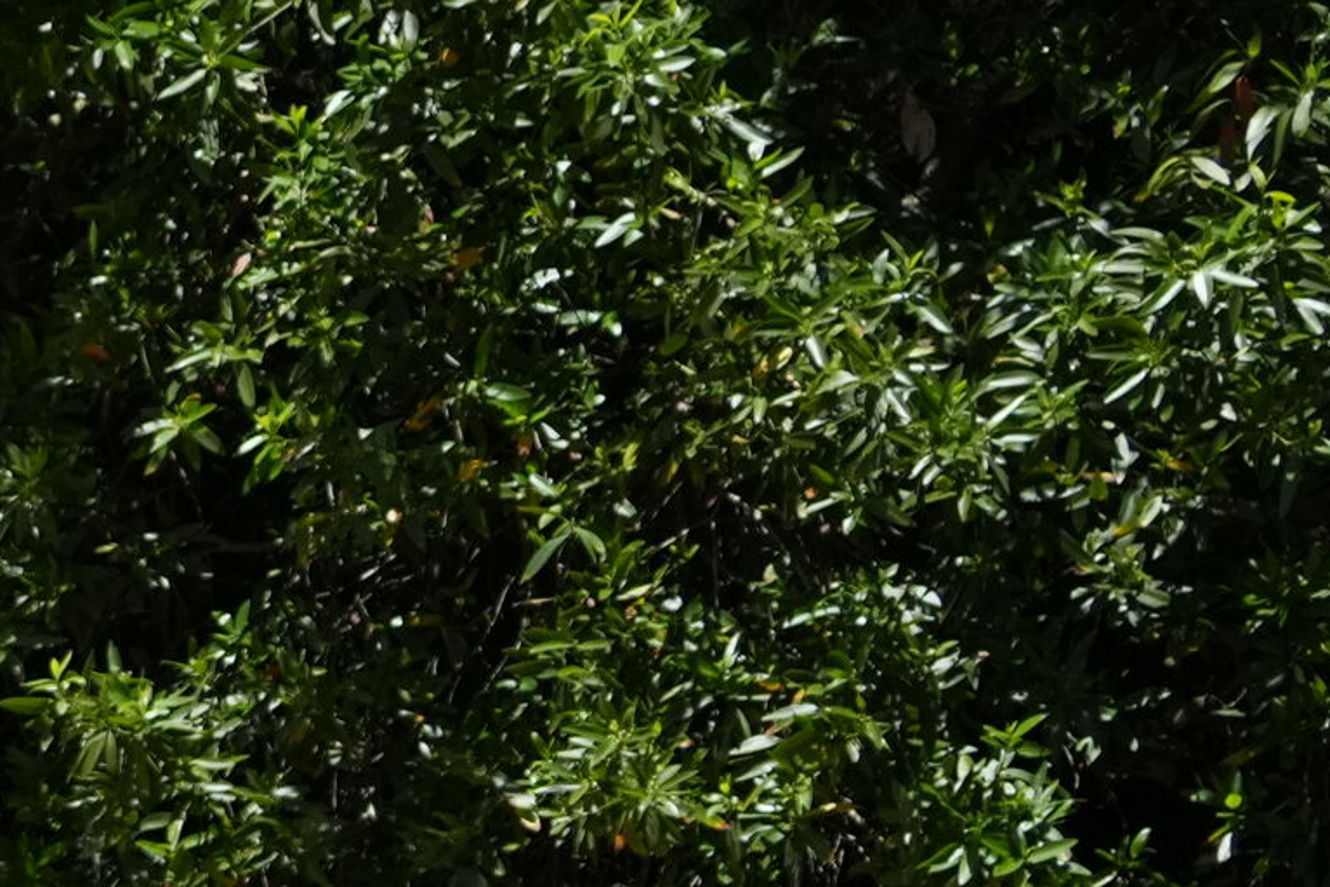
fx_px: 10420
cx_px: -2033
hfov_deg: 6.8
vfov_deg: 4.8
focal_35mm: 282
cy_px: 1942
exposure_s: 1/3200
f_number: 4.5
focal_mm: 50
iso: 800
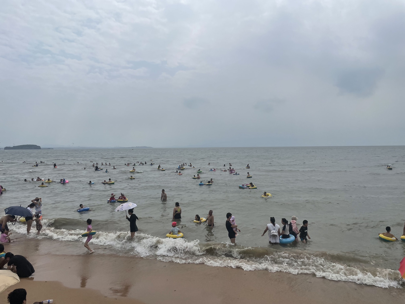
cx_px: 202
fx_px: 304
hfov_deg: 67.3
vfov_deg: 53.1
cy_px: 152
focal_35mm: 26
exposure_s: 1/10753
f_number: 1.6
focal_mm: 4.2
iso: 32
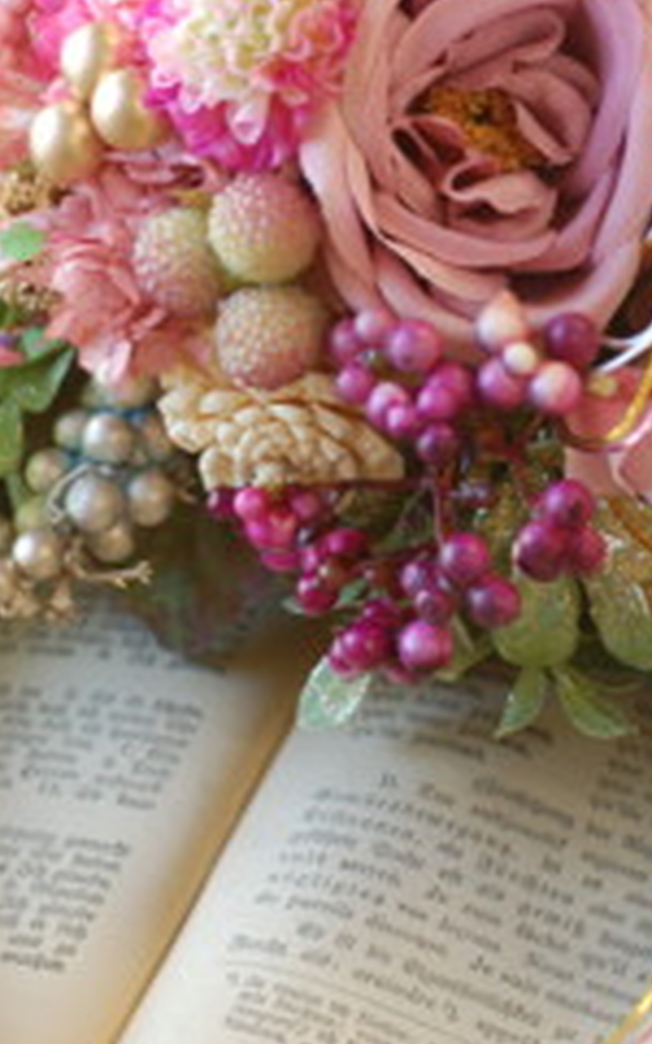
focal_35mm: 143
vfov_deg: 14.6
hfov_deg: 9.2
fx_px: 4066
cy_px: 287
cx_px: 389
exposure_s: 1/60
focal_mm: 50
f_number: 4
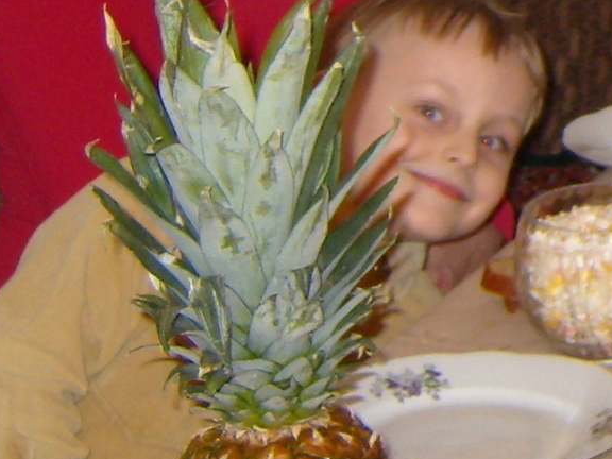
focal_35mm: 46
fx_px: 813
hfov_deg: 41.0
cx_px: 380
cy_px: 250
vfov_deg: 31.5
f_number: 2.8
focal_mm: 7.4
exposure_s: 1/30
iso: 100
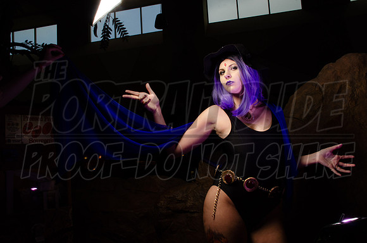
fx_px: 336
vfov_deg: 39.8
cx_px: 184
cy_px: 122
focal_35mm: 33
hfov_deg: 57.3
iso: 200
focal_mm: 22
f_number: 22
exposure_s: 1/60
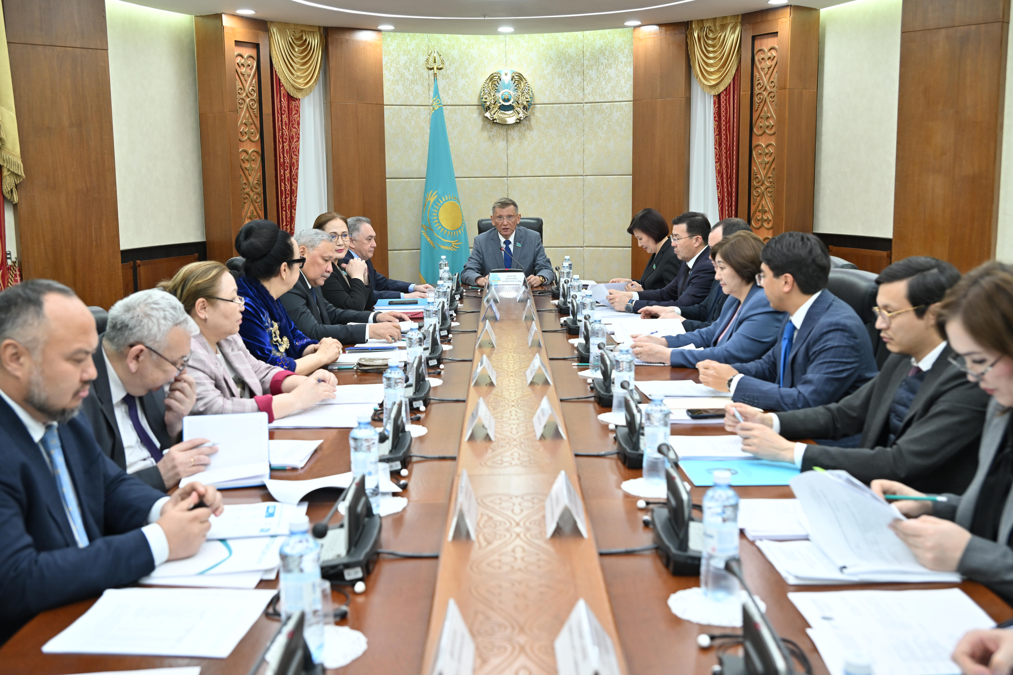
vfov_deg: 37.9
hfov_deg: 54.4
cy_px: 338
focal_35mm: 35
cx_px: 506
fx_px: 985
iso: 800
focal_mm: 35
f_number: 4
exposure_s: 1/160
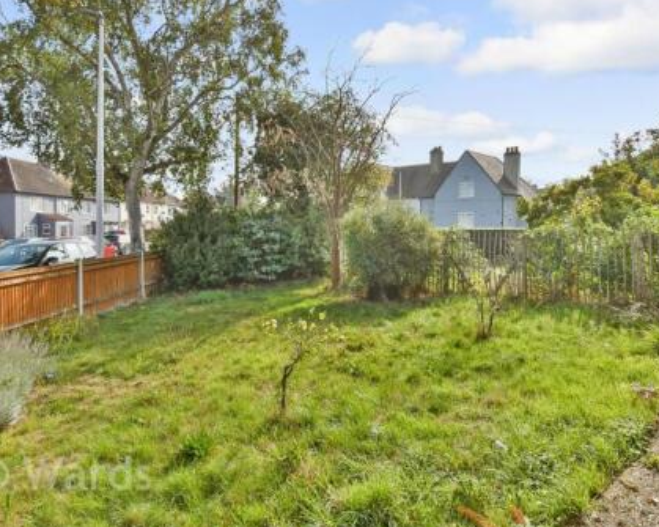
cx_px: 312
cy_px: 238
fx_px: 429
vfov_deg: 63.0
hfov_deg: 75.0
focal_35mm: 22
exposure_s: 1/500
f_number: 11
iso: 800
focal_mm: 10
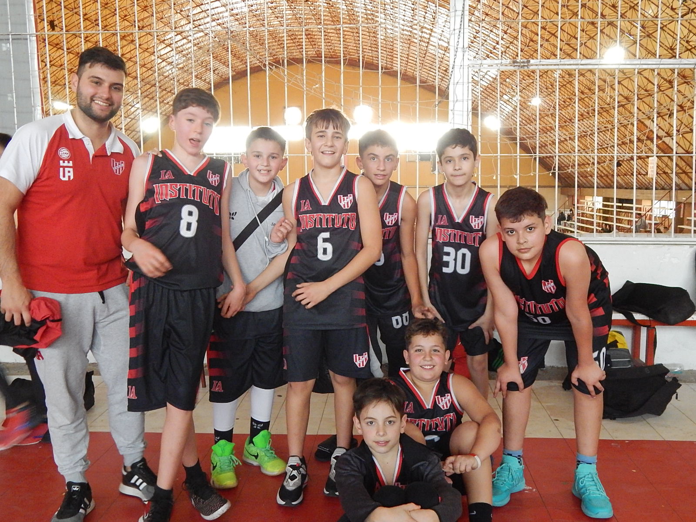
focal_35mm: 35
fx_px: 704
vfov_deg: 40.7
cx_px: 348
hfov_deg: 52.6
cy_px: 261
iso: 800
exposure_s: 1/50
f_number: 3.3
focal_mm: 6.1
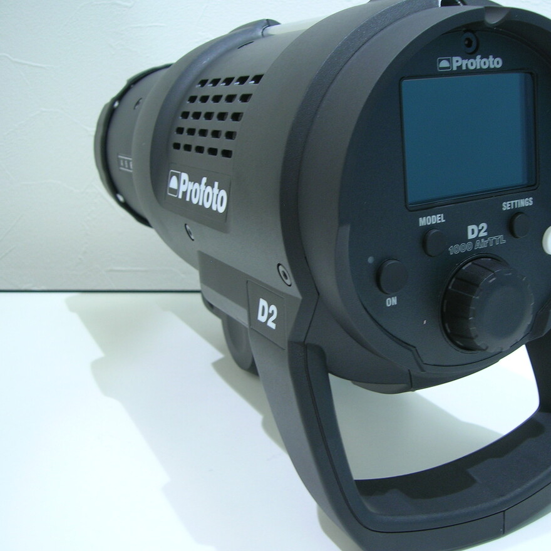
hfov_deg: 40.7
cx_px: 336
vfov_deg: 40.9
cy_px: 272
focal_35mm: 41
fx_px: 738
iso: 50
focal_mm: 5.7
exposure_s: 1/12.6
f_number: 2.9
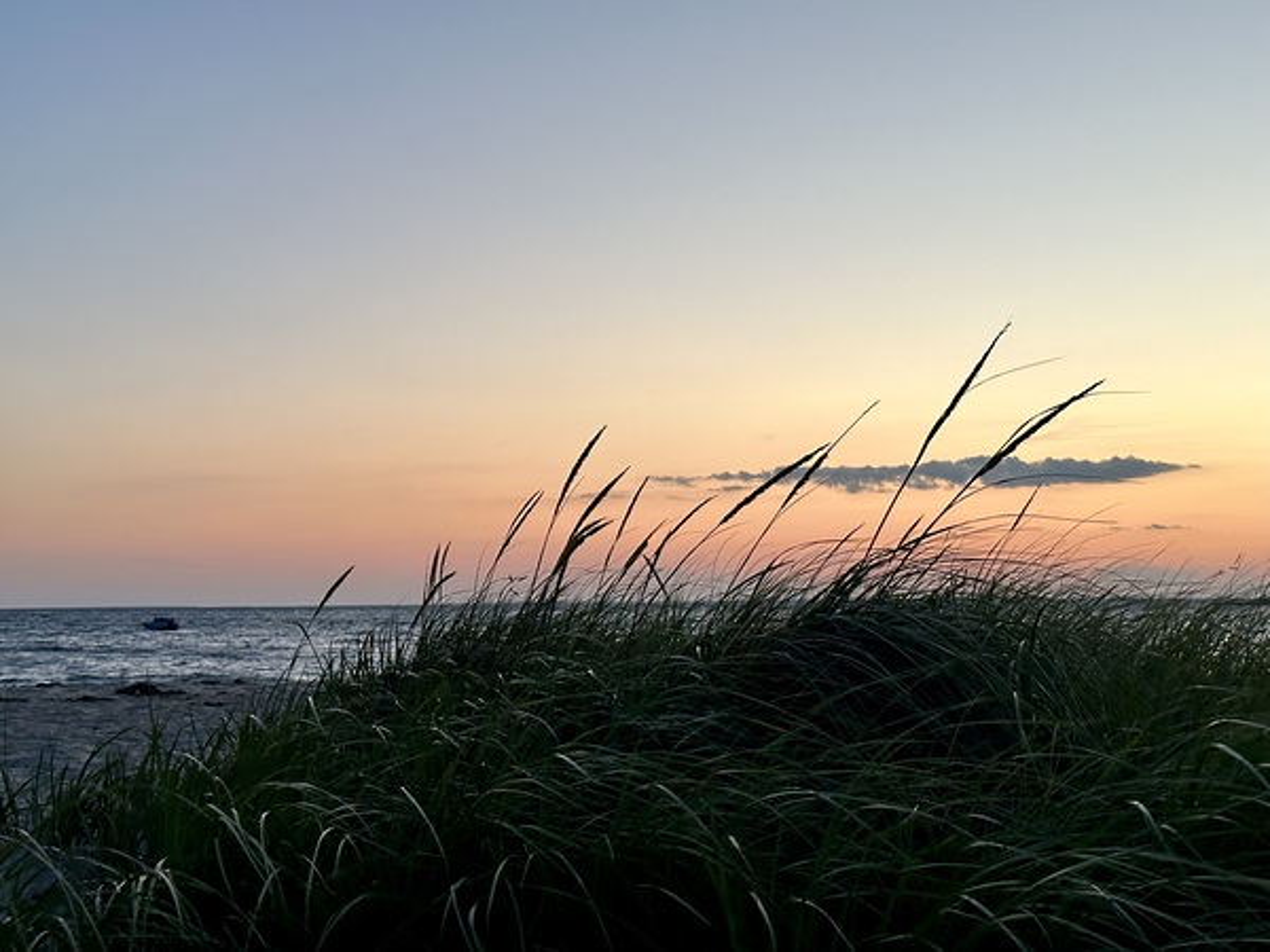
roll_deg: -0.6
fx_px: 1761
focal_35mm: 48
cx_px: 635
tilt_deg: +4.5
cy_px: 476
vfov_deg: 30.3
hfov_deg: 39.7
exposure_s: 1/121
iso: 64
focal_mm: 6.86
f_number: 1.78
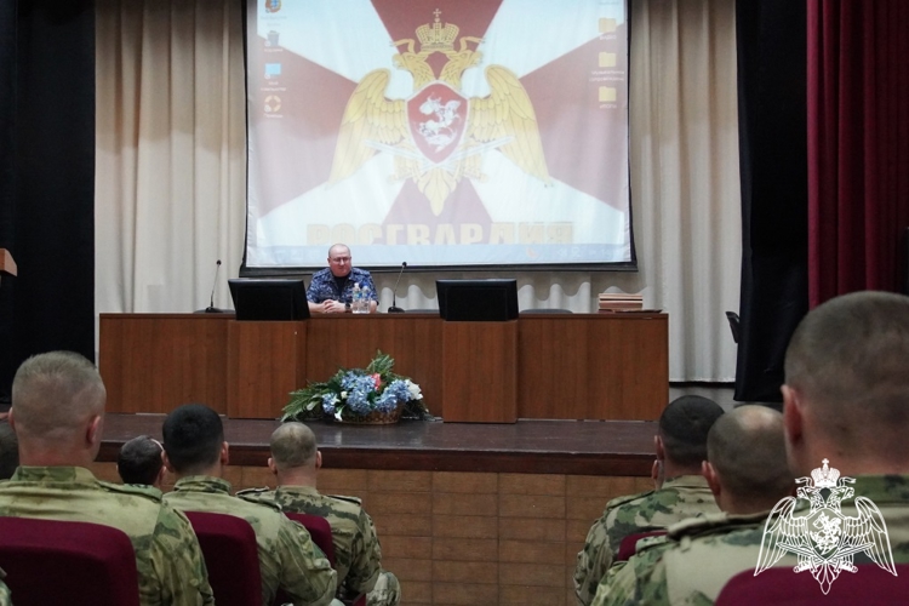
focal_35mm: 36
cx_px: 454
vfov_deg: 36.9
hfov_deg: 53.1
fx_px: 909
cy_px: 303
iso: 6400
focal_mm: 24
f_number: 4
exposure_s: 1/160
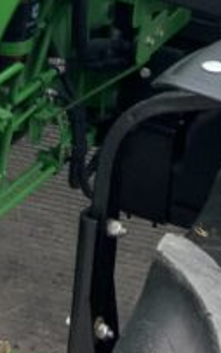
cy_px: -153
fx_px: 1493
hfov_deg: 8.2
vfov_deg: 12.9
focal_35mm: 155
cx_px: -184
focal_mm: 3
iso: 16
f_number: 1.8
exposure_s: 1/215
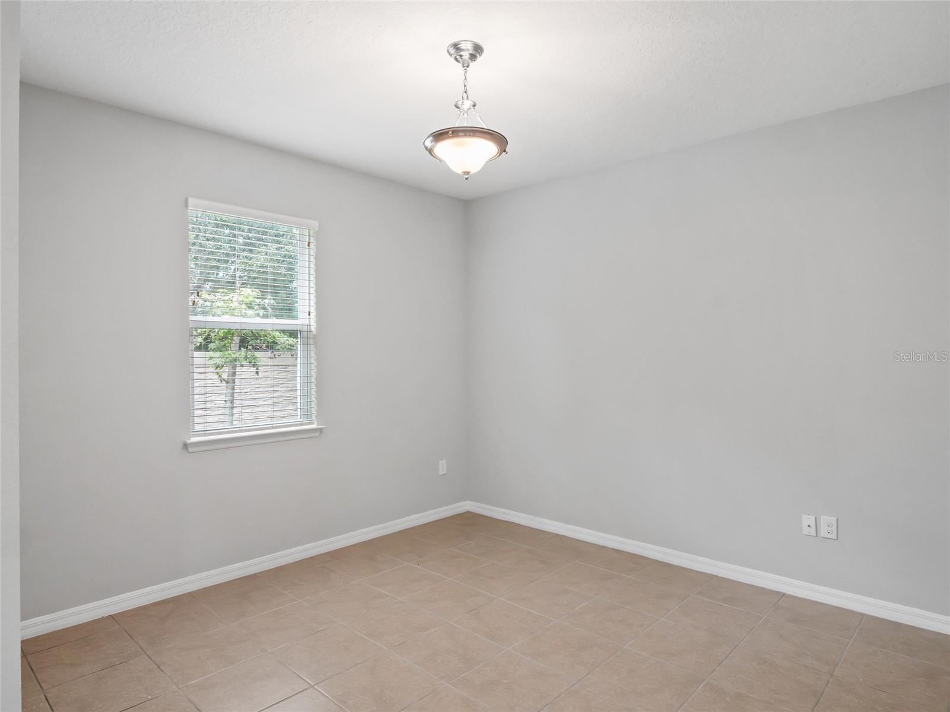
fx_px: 549
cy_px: 356
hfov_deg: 81.7
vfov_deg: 66.0
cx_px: 475
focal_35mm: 20
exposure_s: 1/25
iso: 3200
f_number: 8
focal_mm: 10
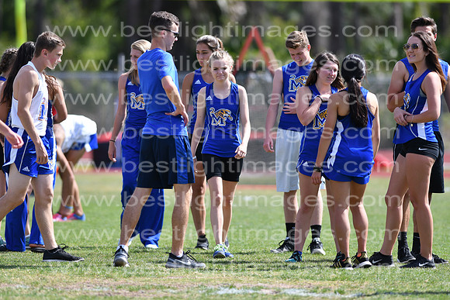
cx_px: 225
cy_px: 150
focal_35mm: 450
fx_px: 5626
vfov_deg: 3.1
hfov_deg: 4.6
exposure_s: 1/1250
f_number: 3.2
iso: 100
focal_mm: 300
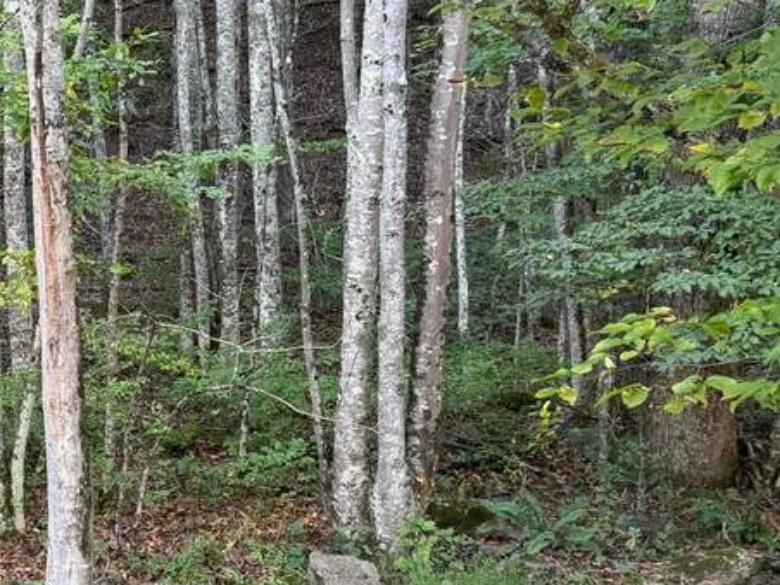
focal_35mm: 68
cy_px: 290
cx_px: -14
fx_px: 1532
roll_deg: -1.4
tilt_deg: -3.1
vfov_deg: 21.6
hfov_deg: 26.9
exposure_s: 1/74
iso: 200
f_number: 1.78
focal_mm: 6.76
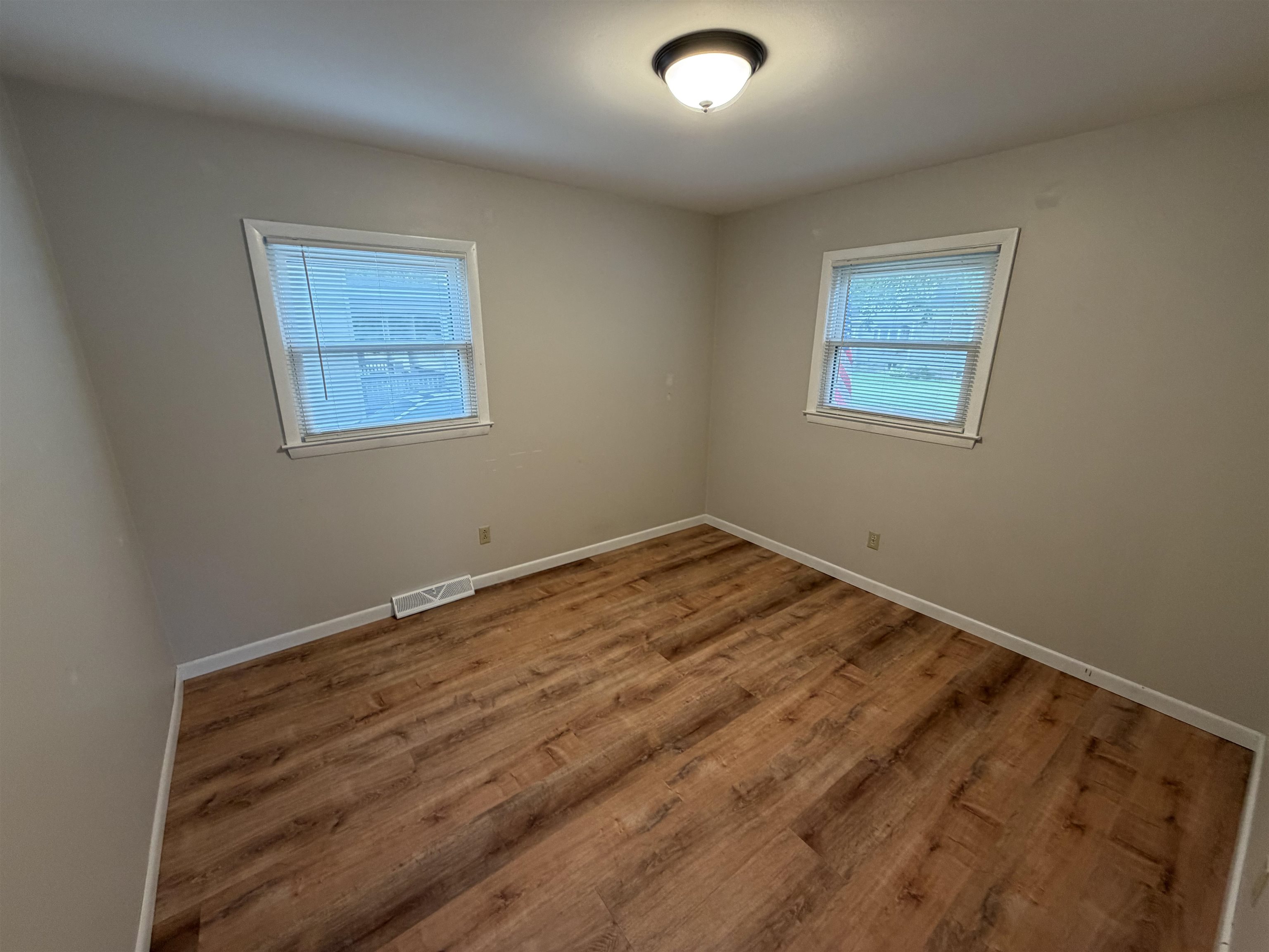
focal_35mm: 14
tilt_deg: -16.6
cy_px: 476
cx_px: 634
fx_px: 513
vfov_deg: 85.7
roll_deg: +0.6
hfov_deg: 102.1
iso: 250
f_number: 2.2
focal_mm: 2.22
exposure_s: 1/60
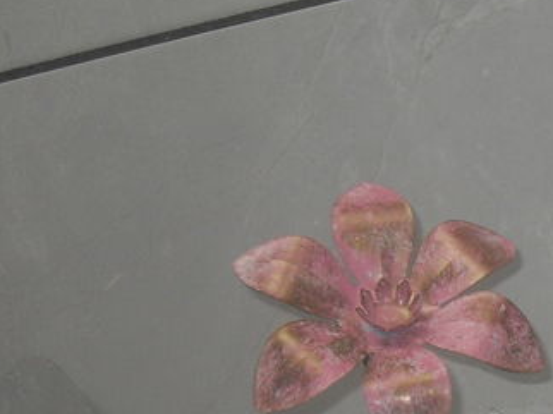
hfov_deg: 16.5
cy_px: 467
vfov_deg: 12.6
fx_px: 1836
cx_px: 637
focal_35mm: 115
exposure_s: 1/45
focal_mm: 6.3
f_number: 2.8
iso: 100
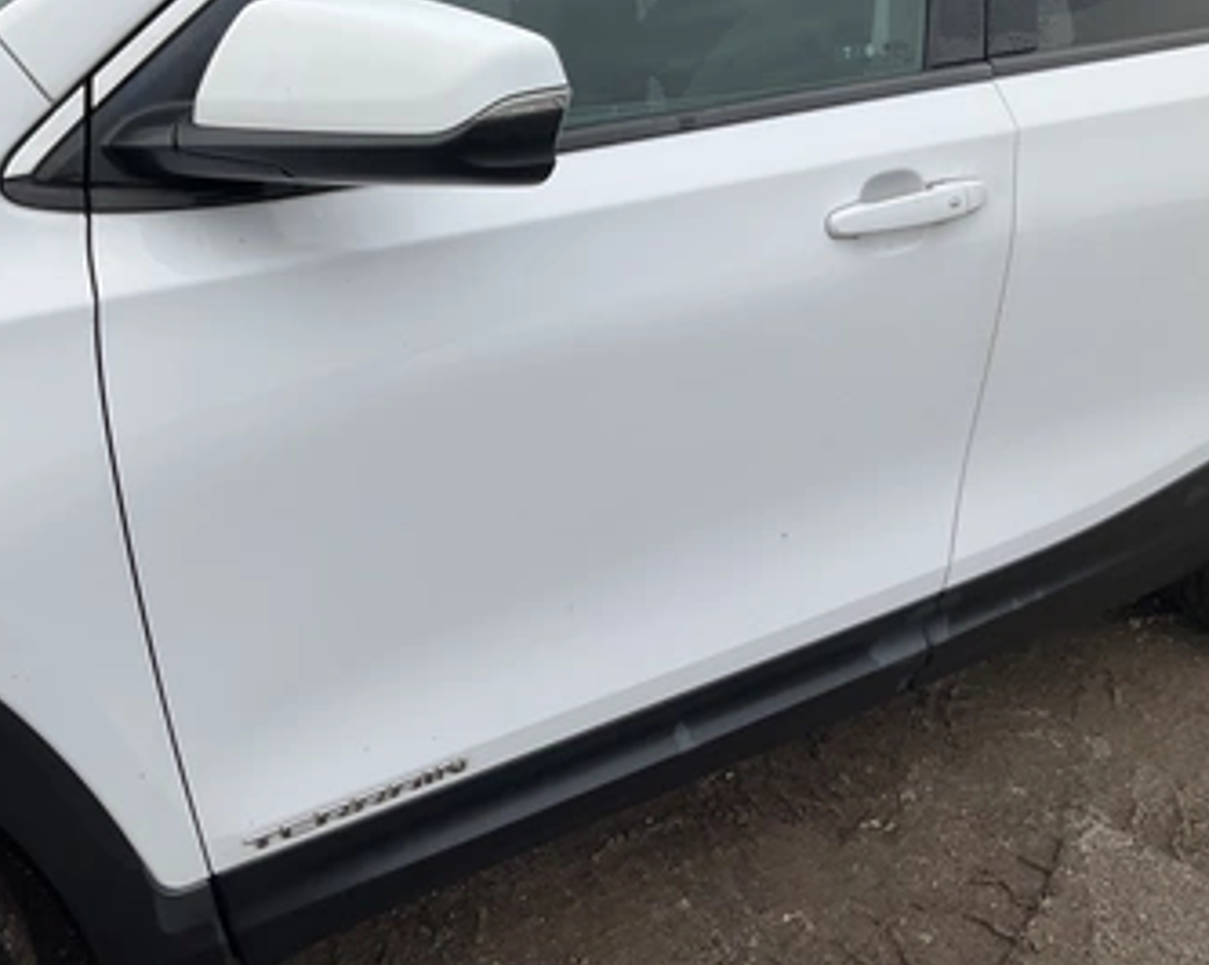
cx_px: 501
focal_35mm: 34
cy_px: 428
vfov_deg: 43.3
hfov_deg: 52.6
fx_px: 1216
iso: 25
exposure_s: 1/1786
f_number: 1.8
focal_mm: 3
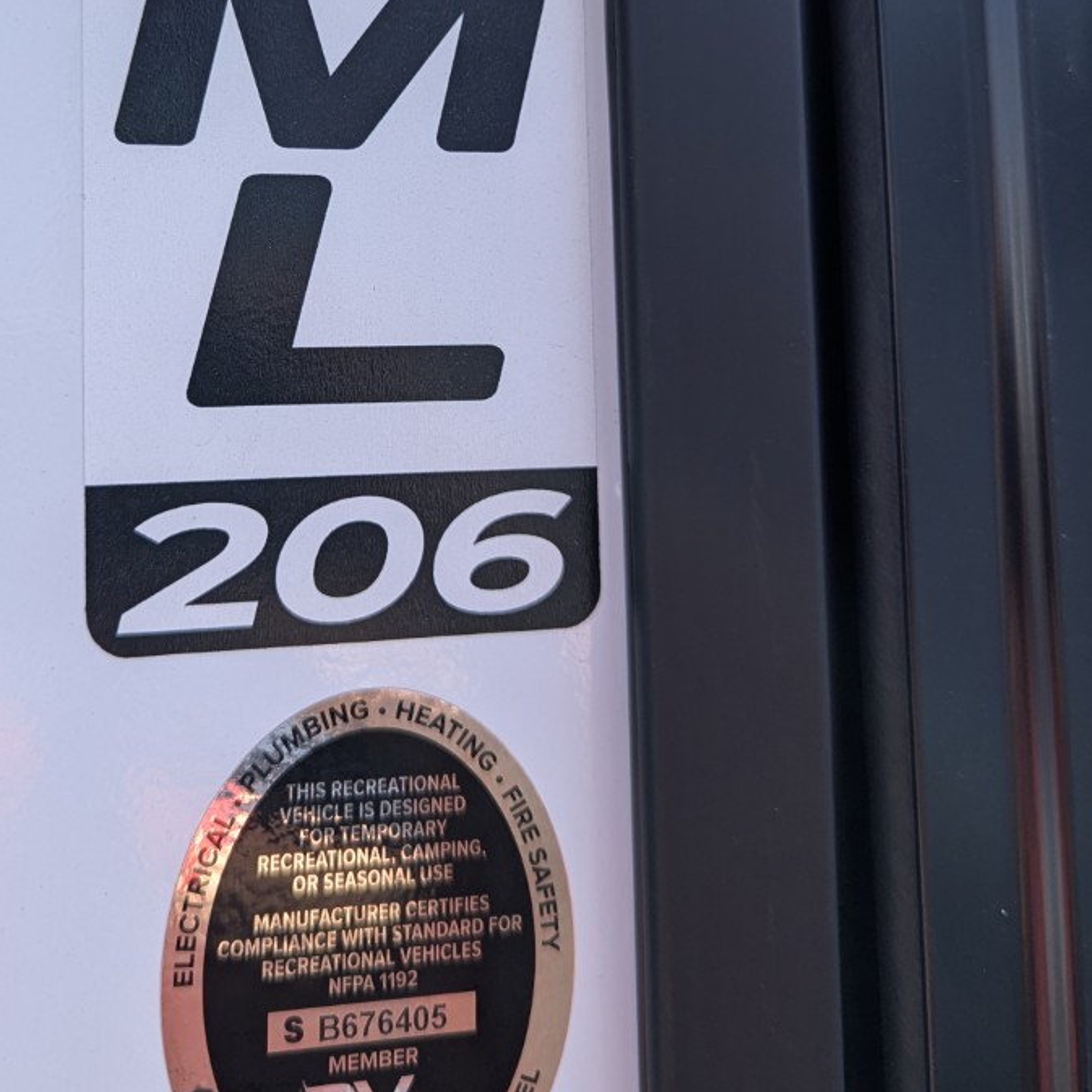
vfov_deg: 37.2
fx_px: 1570
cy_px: 245
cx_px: 382
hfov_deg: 38.0
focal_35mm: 44
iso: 49
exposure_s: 1/647
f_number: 1.85
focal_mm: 6.81
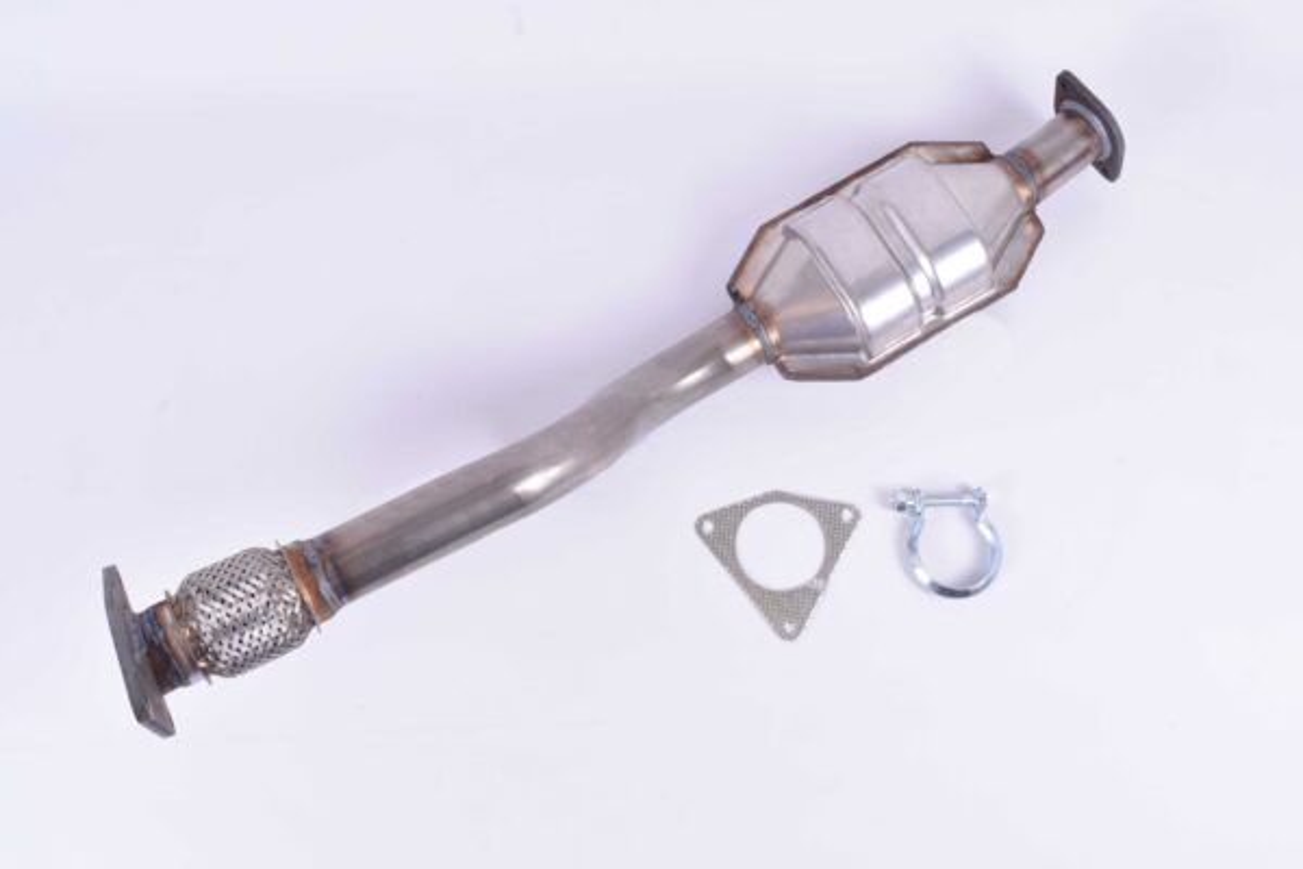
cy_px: 434
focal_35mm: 38
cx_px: 652
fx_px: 1357
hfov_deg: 51.3
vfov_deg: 35.5
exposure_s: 1/60
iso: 400
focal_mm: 25
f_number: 16
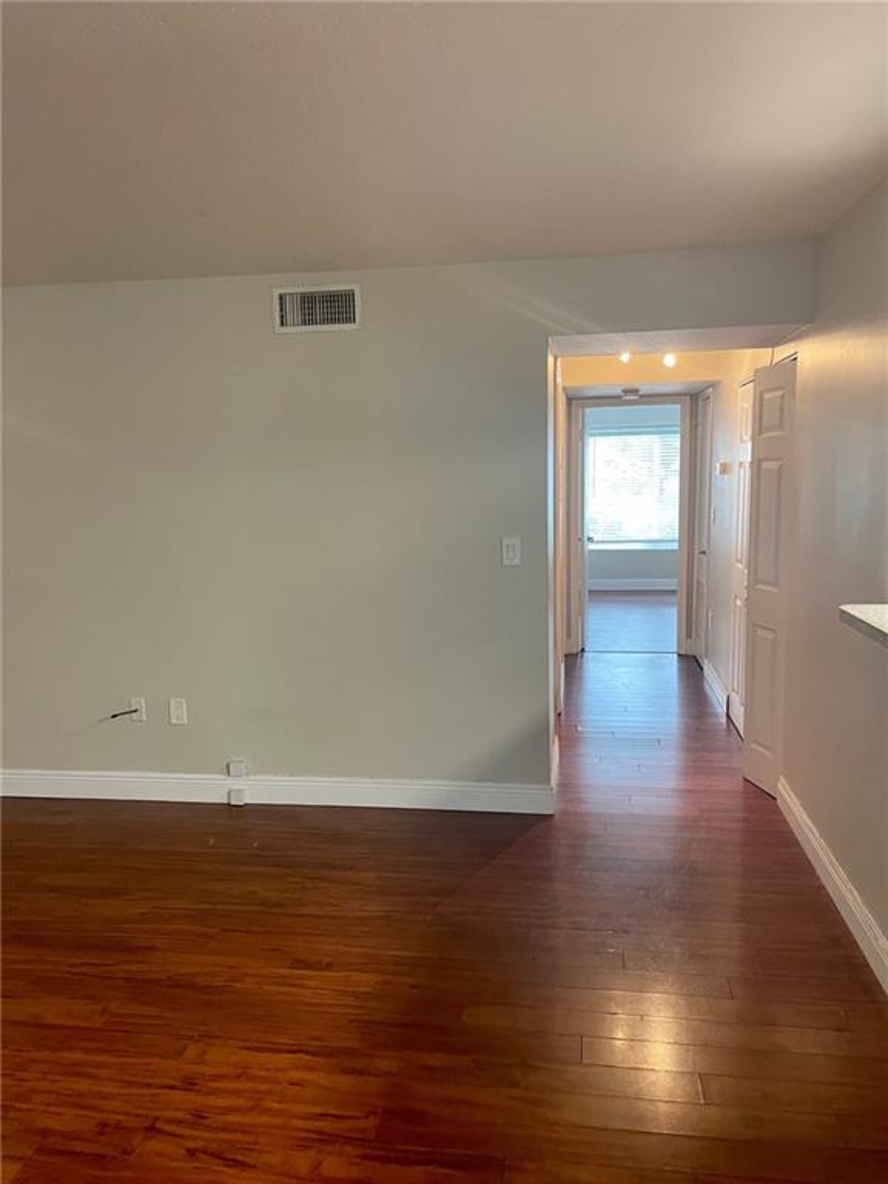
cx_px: 444
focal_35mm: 26
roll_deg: +1.8
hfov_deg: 53.1
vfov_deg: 67.3
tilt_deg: -6.7
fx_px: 889
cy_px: 592
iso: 250
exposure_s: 1/60
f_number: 1.6
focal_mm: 4.2
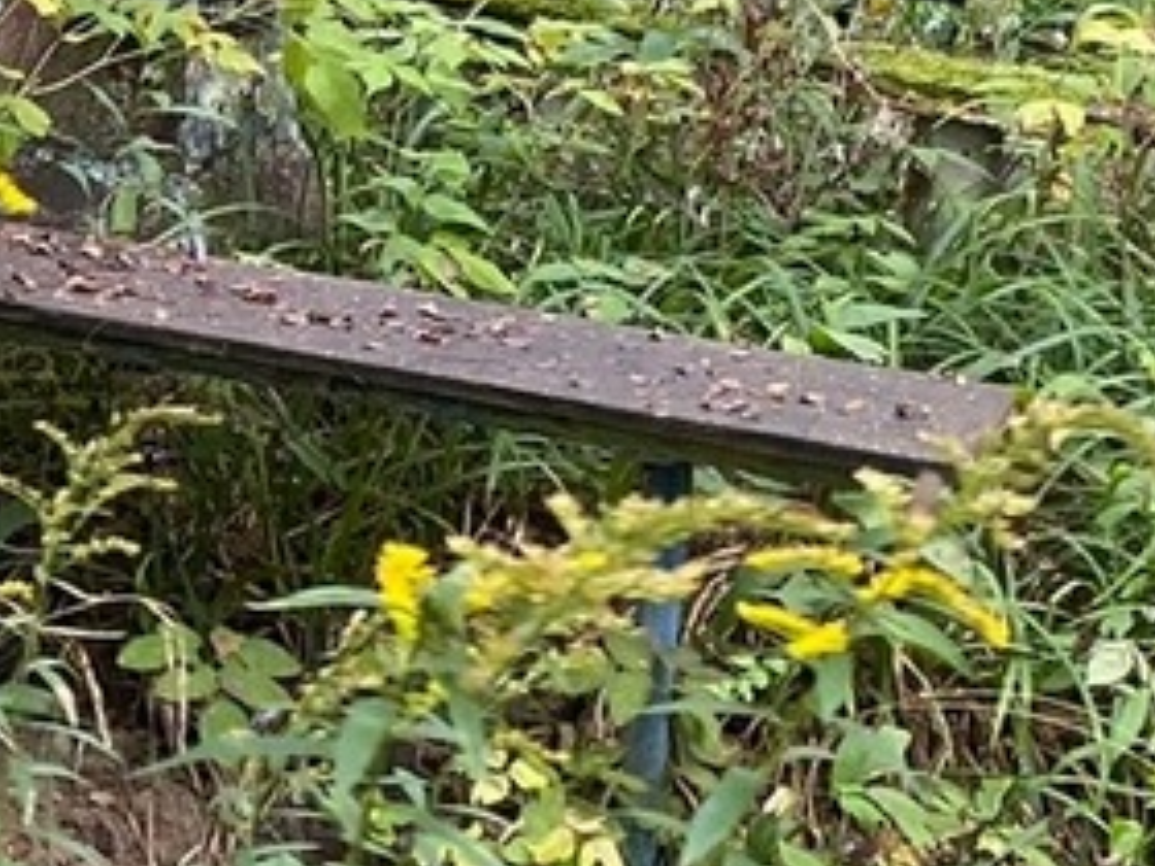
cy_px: 173
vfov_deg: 15.5
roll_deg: +0.2
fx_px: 3170
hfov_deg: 19.5
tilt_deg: -7.2
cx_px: -206
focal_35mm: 95
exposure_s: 1/60
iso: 160
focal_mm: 4.25
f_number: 1.8
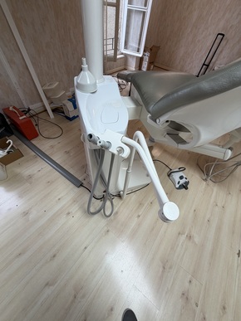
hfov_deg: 85.6
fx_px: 130
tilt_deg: -51.5
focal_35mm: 14
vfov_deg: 102.1
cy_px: 160
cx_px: 120
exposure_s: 1/100
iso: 64
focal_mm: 2.22
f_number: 2.2
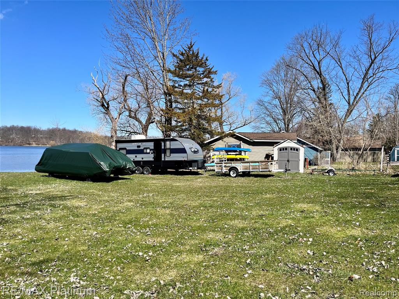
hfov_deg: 67.3
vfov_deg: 53.1
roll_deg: -1.0
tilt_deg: -1.3
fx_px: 300
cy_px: 150
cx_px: 200
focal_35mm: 26
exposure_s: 1/3215
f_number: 1.6
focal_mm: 5.1
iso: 50
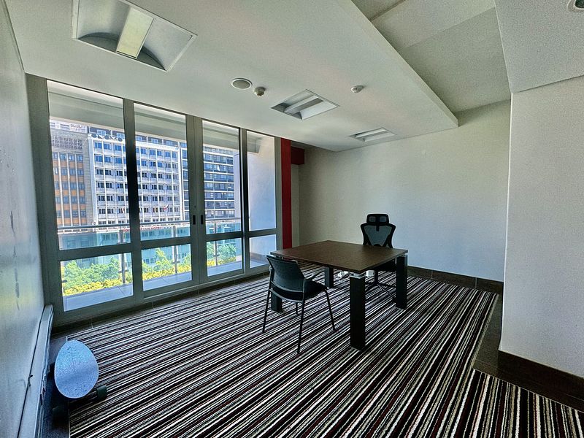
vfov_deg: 85.7
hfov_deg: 102.1
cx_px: 292
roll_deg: +0.6
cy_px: 219
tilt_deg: -3.4
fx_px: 236
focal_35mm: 14
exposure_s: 1/100
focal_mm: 2.22
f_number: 2.2
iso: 100
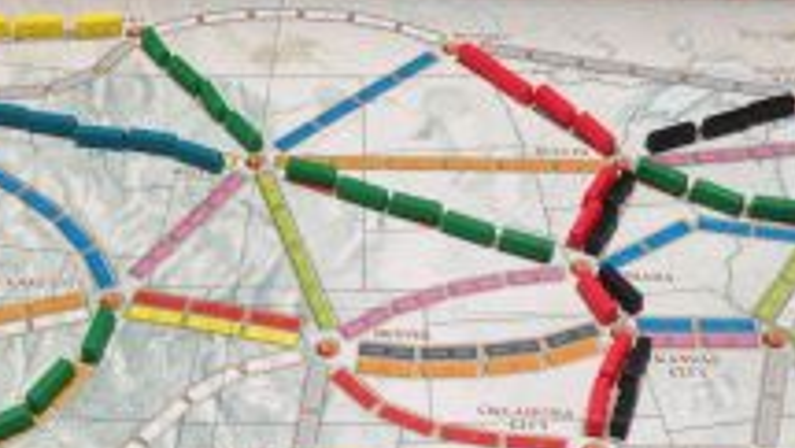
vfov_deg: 17.9
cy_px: 341
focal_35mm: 67
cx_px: 388
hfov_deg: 31.4
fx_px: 1413
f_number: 2.4
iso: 250
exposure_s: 1/20
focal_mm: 4.13
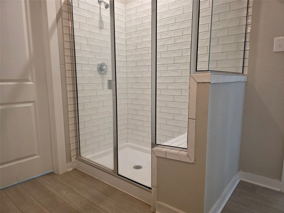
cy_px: 106
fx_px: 189
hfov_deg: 73.9
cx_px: 142
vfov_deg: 58.9
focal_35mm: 23
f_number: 1.7
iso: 320
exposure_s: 1/120
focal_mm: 6.3
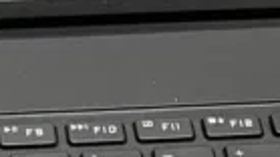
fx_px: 965
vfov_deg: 8.8
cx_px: -22
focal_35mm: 130
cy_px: -155
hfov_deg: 16.1
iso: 320
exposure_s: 1/50
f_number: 1.6
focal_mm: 4.2
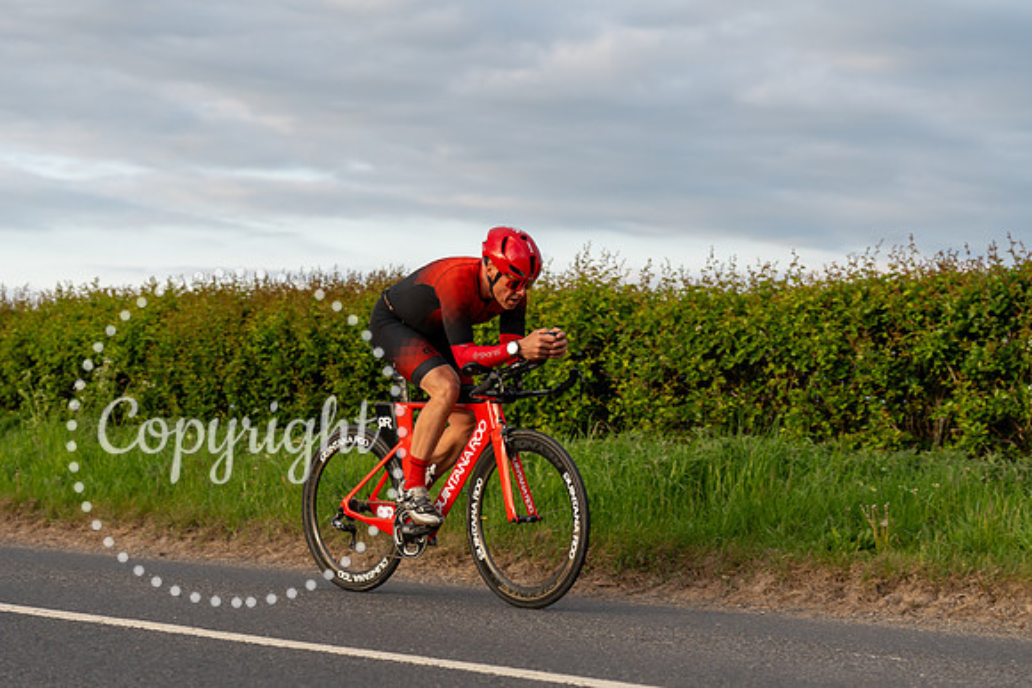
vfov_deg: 17.3
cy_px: 344
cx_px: 516
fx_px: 2265
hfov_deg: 25.7
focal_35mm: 79
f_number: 4
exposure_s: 1/1000
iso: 320
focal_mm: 79
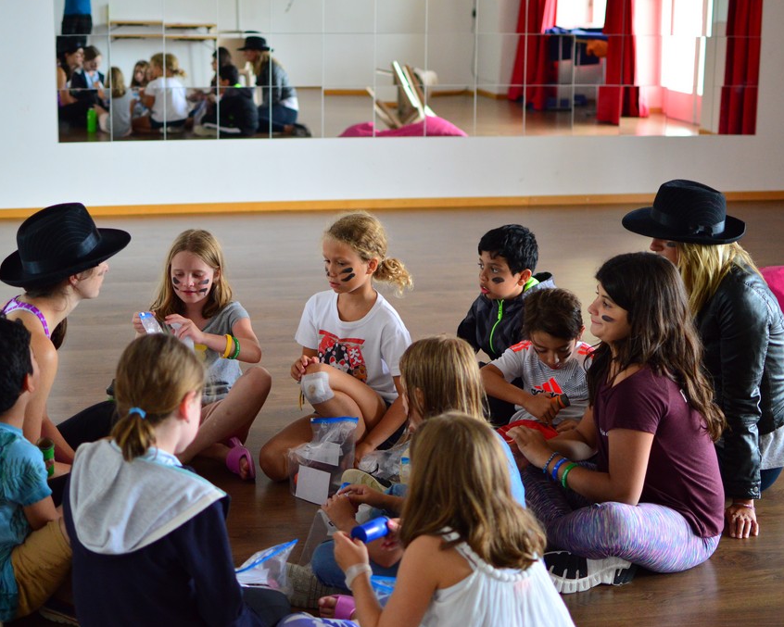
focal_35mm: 60
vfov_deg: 25.6
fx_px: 1382
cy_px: 314
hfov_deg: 31.6
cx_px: 335
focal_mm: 35
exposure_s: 1/400
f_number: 1.8
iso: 800
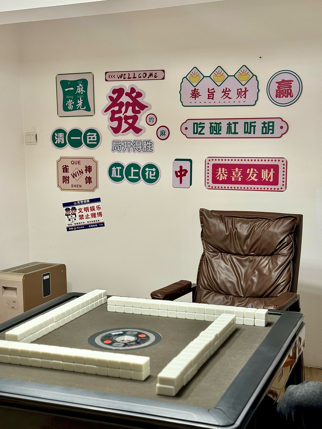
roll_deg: -0.3
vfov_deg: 39.7
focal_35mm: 48
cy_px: 214
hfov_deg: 30.3
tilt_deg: -6.1
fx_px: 595
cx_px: 161
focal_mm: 6.86
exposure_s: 1/50
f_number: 1.78
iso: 100
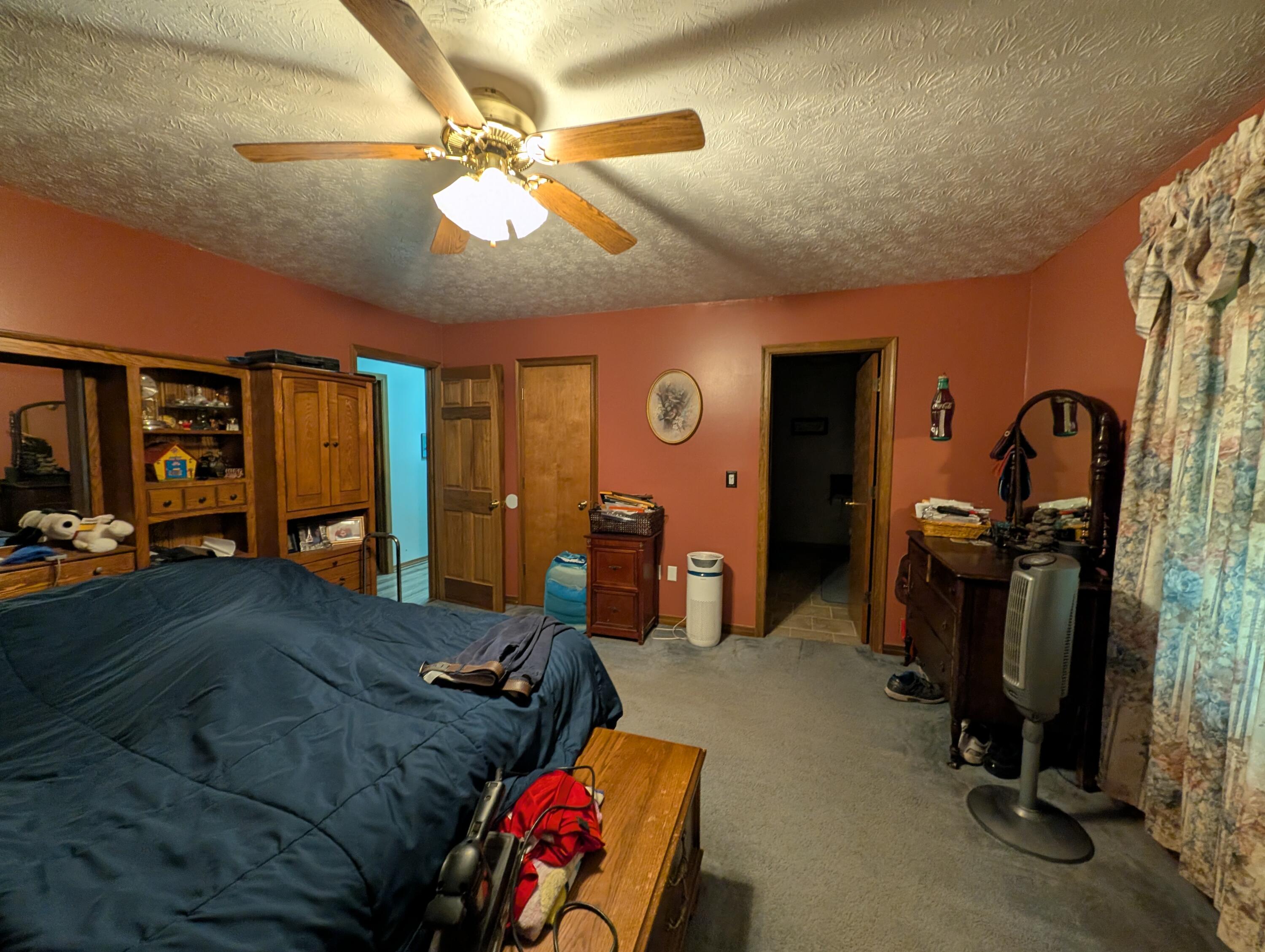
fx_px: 439
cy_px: 476
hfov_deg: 110.5
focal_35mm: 12
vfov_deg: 94.6
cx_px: 632
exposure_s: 1/24
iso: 133
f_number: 1.7
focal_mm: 2.02
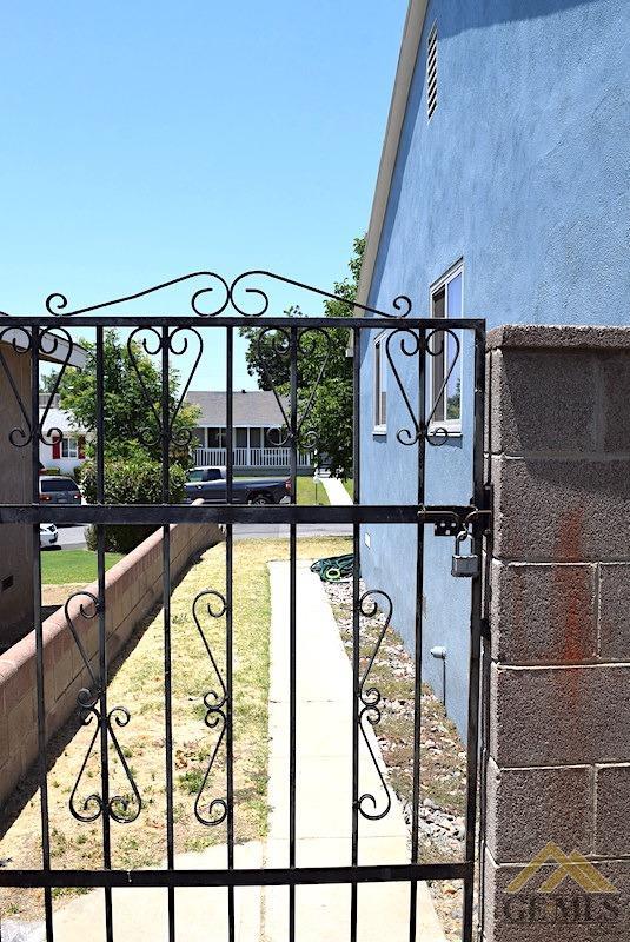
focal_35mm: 33
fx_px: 864
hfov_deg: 40.0
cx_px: 315
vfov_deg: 57.2
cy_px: 471
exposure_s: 1/400
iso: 200
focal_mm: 22
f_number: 10
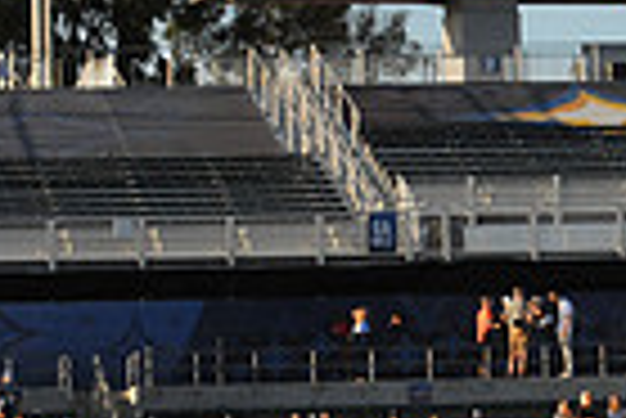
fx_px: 6232
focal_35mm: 358
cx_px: 1004
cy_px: -198
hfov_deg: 5.7
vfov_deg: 3.8
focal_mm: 86
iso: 1600
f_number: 16
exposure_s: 1/1000
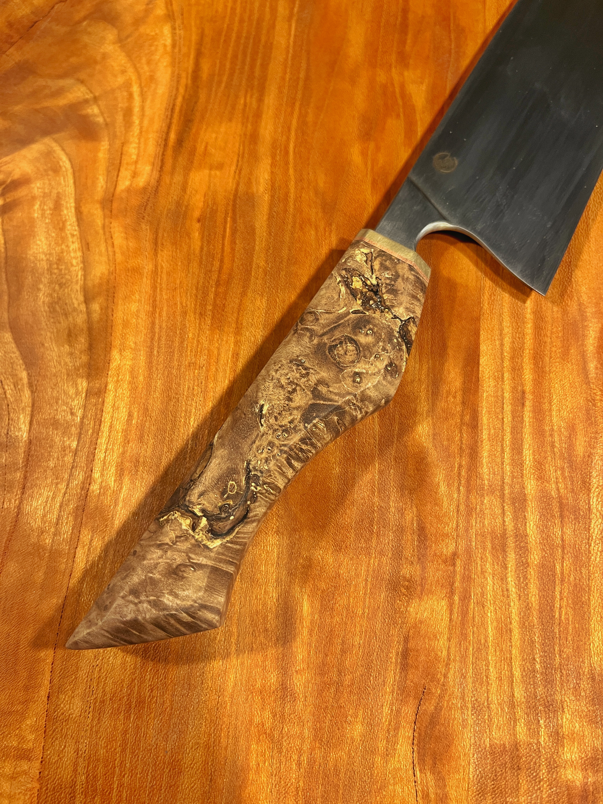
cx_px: 302
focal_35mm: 26
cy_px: 402
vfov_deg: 67.3
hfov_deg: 53.1
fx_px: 604
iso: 125
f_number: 1.6
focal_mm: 5.1
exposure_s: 1/60
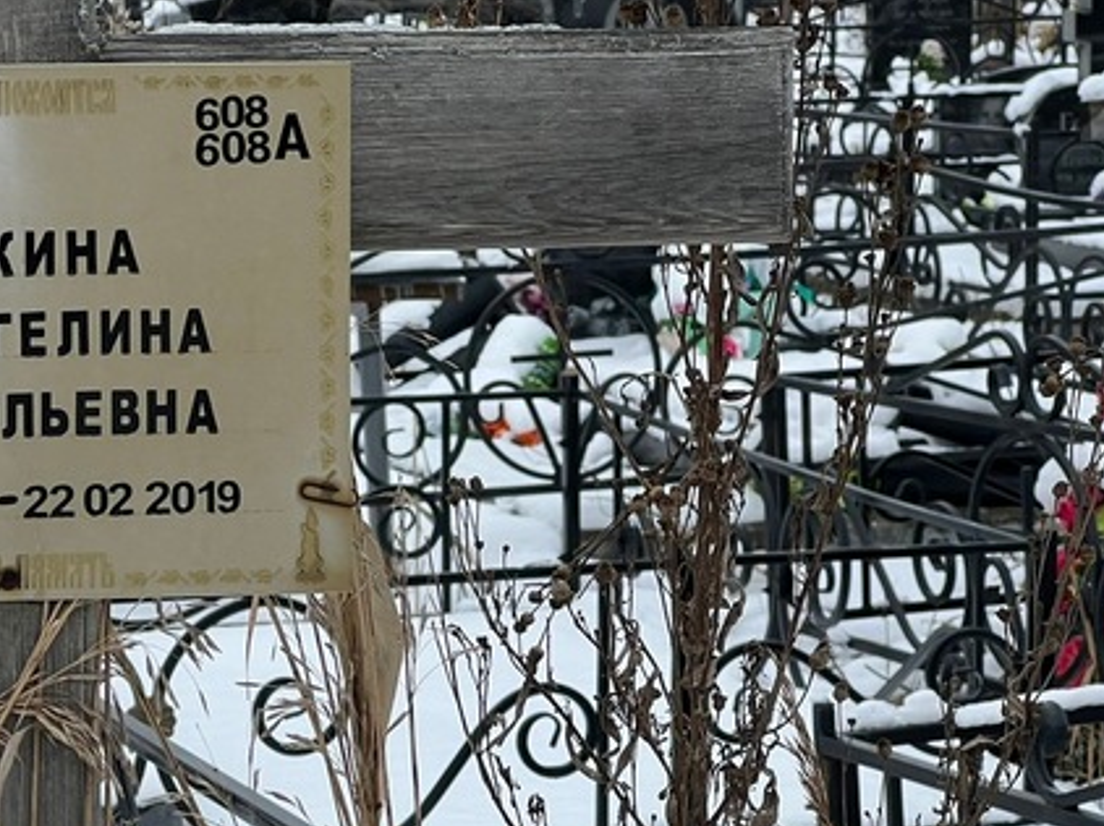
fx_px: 4654
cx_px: 285
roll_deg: +2.4
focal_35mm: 146
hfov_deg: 13.5
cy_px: 643
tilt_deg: -11.1
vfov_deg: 10.1
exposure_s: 1/99
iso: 32
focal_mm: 9
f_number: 2.8
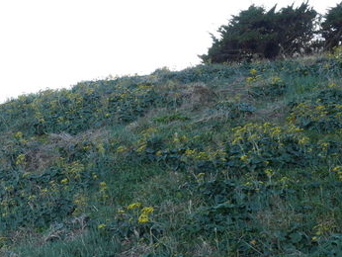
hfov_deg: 23.0
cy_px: 286
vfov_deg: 17.8
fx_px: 791
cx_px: -29
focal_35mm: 80
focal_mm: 17
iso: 200
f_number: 8
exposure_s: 1/125
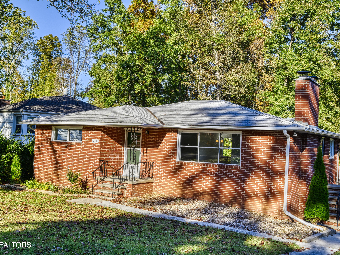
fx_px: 412
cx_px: 171
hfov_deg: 44.8
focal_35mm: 42
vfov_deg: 34.3
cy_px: 127
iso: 800
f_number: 8
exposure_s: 1/1600
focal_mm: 38
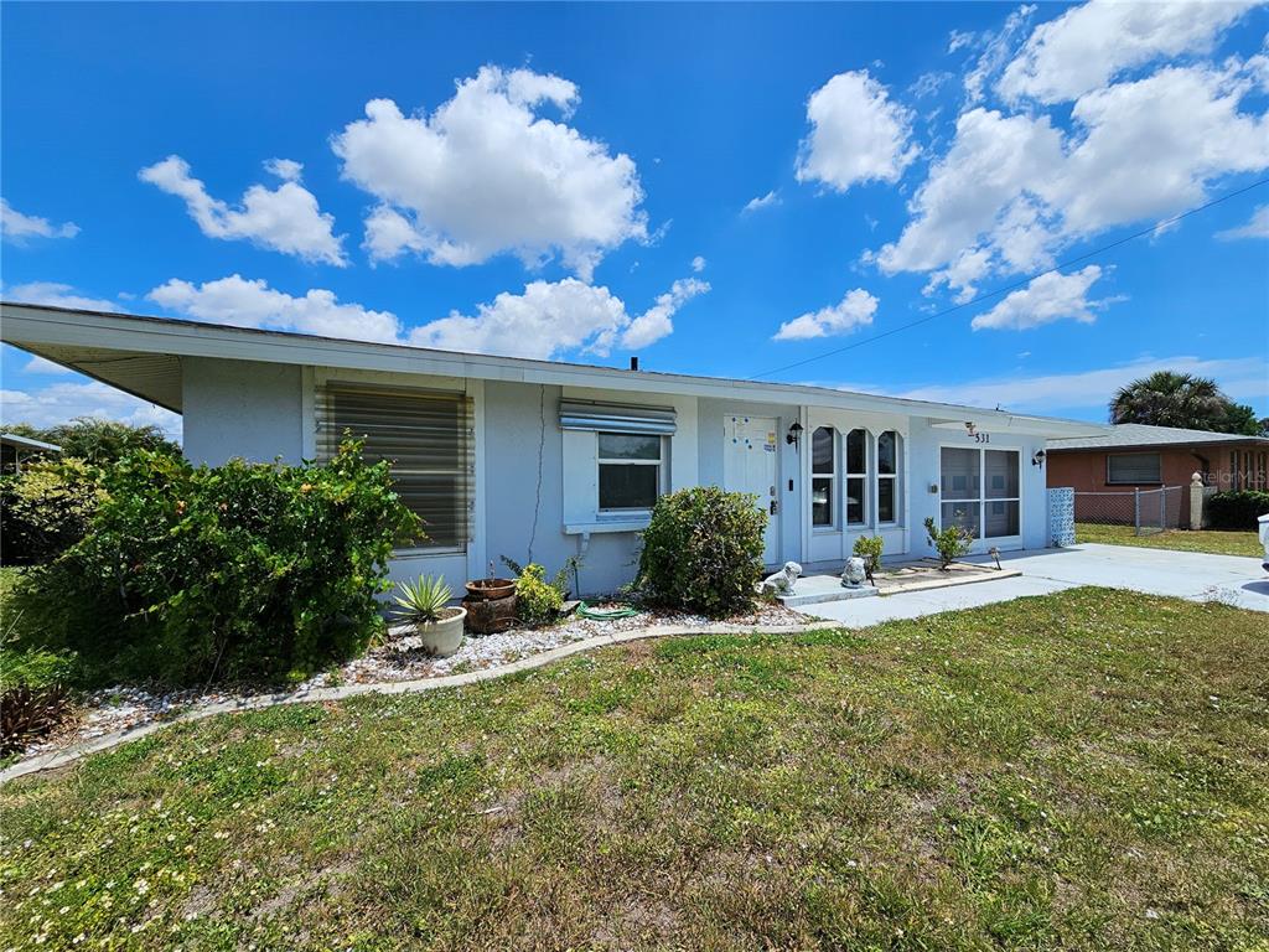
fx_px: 477
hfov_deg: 106.2
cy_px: 476
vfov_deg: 89.9
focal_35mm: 13
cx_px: 634
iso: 50
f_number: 2.2
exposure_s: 1/4222
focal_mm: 2.2
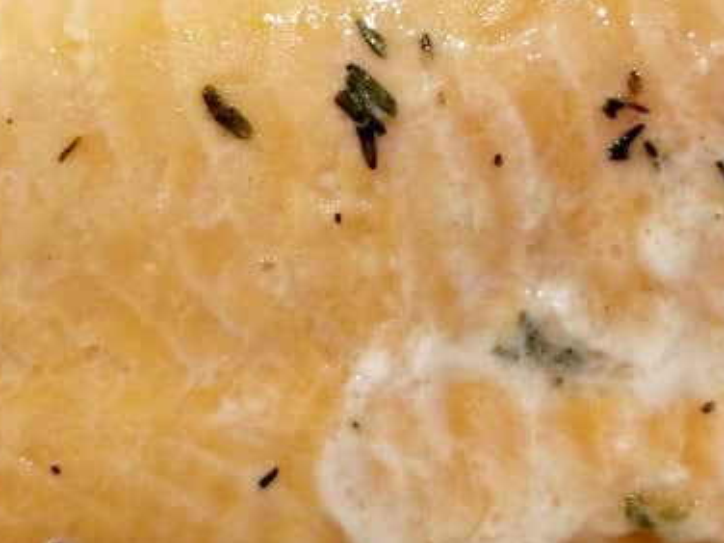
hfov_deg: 23.5
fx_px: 1736
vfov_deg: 17.8
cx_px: 418
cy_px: 202
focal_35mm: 83
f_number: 1.7
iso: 200
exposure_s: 1/30
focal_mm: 4.25
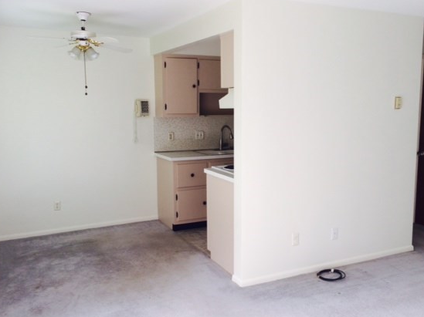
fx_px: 428
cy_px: 160
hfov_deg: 52.7
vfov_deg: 40.7
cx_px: 212
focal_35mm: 35
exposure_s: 1/47
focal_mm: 4.12
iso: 32
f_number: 2.2
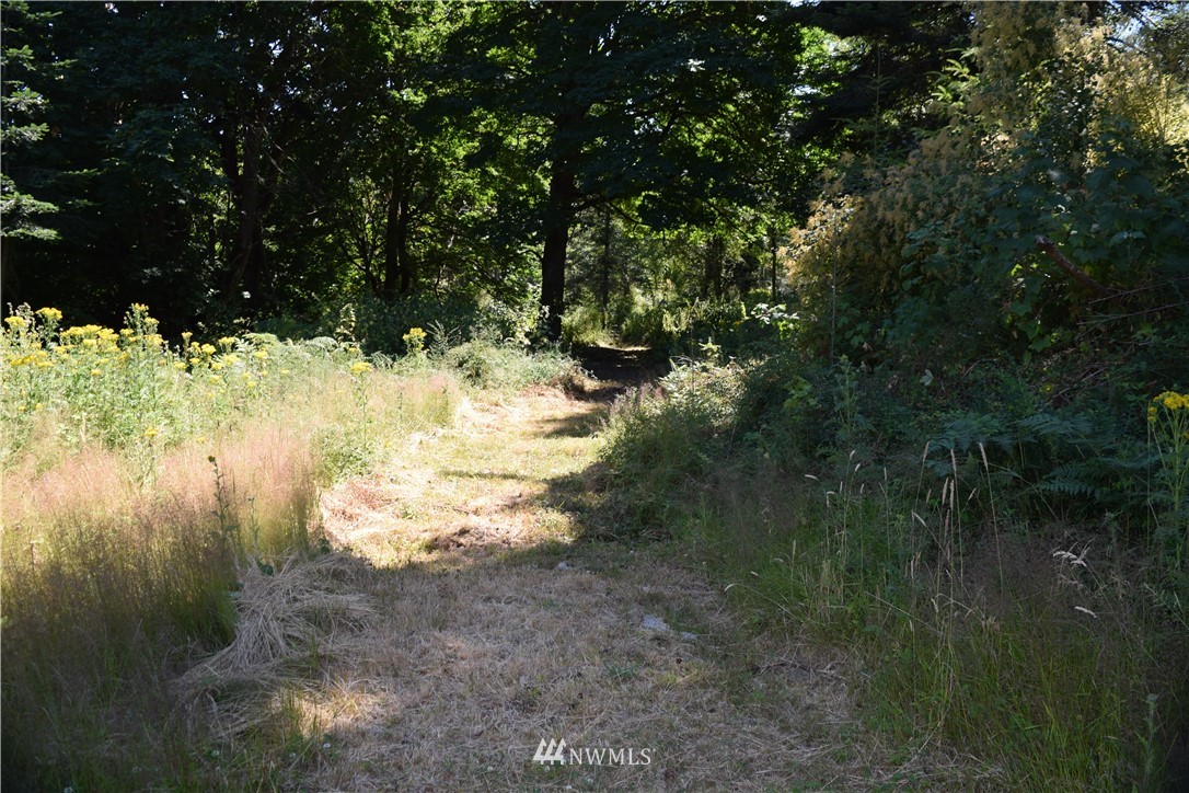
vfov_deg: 43.6
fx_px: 991
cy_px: 396
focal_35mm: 30
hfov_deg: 61.9
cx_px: 594
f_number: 5.6
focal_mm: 20
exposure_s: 1/125
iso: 100
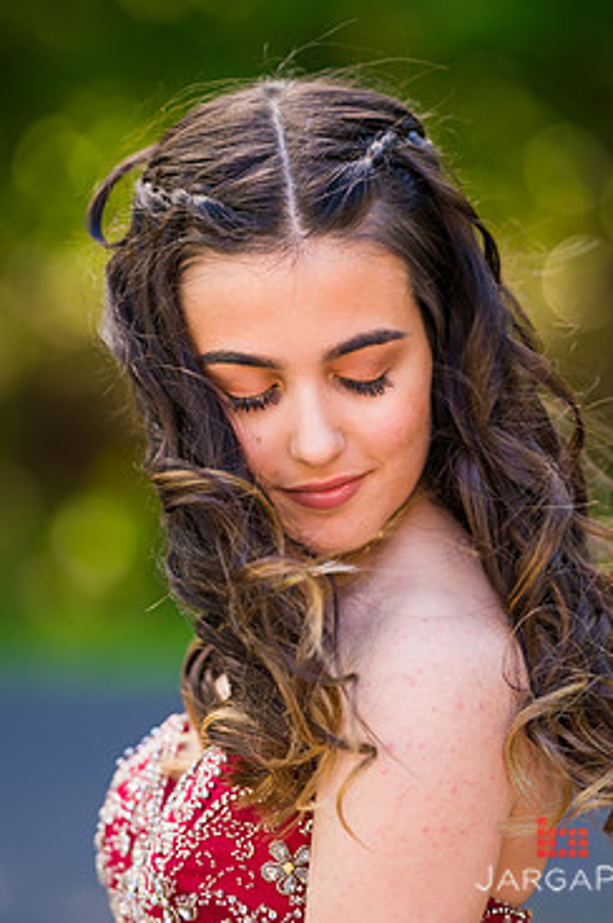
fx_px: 5655
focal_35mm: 221
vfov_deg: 9.3
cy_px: 380
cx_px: 337
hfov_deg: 6.2
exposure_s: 1/200
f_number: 3.2
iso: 200
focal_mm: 180
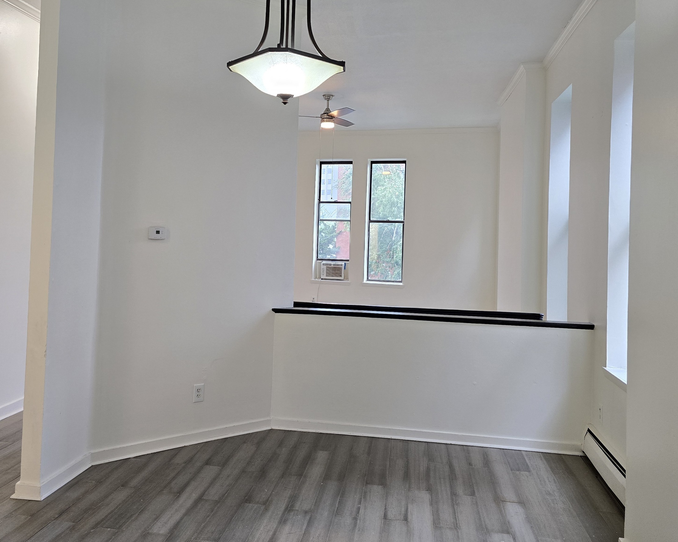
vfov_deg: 46.9
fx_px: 622
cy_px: 225
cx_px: 288
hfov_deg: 56.9
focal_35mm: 31
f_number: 1.7
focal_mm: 6.3
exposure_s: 1/120
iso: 250
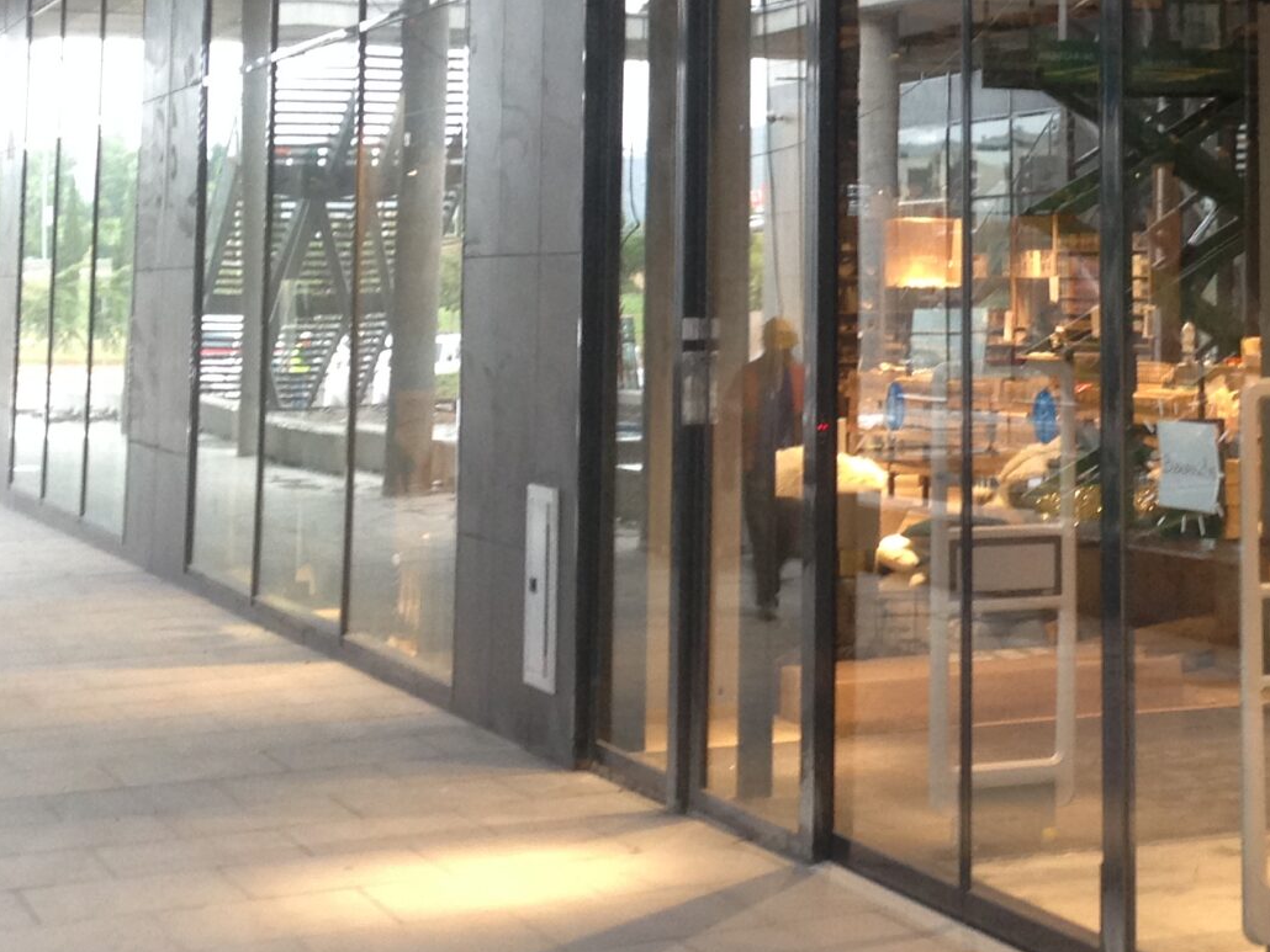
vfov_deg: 17.5
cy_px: -41
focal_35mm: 82
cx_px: 1080
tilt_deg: +4.7
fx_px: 3009
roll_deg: +0.5
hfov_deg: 23.4
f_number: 2.4
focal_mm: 4.12
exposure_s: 1/20
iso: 100
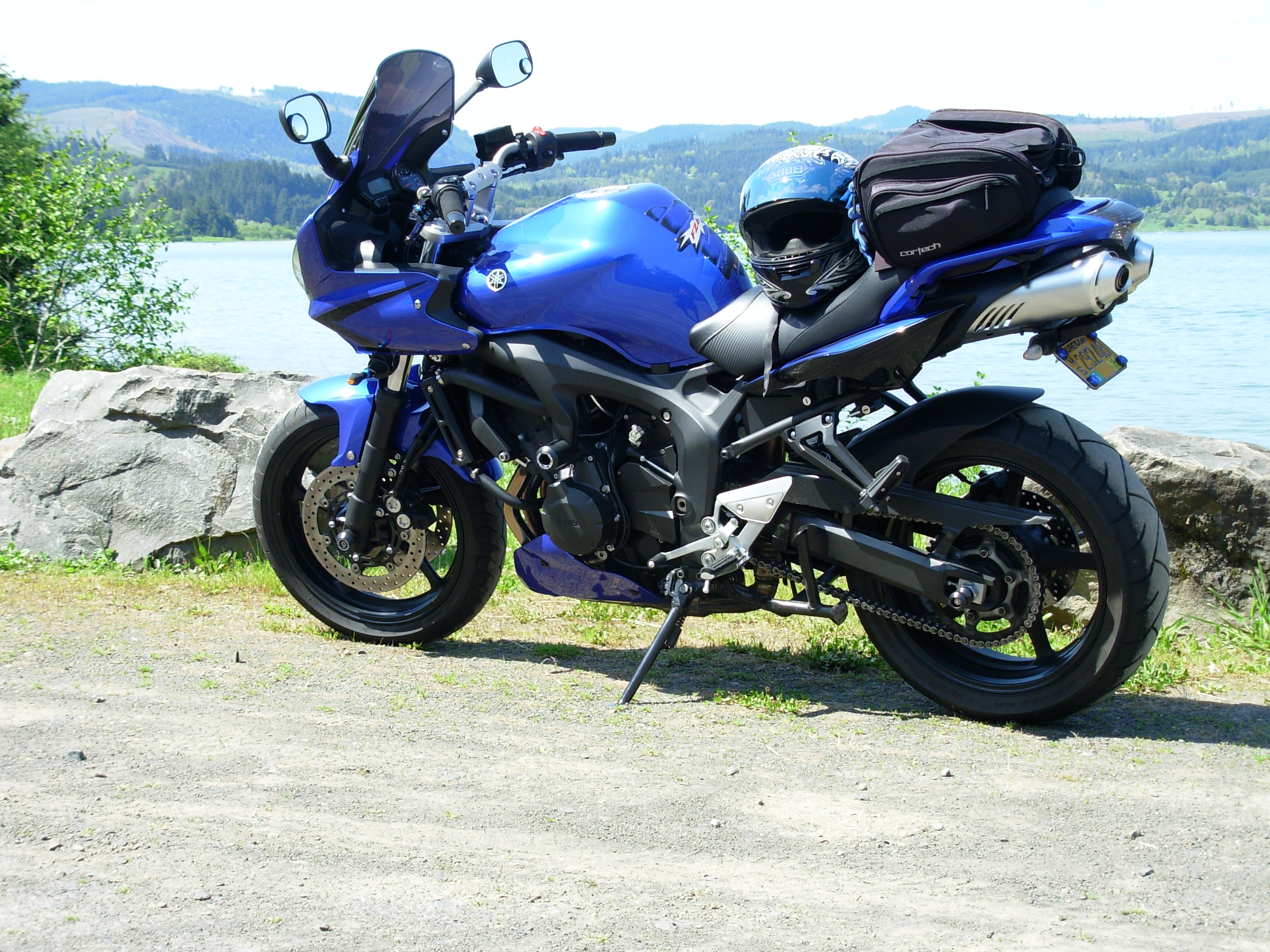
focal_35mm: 70
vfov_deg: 21.0
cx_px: 635
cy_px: 476
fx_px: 2568
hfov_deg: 27.8
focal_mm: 11.5
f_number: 3.5
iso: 50
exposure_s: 1/271
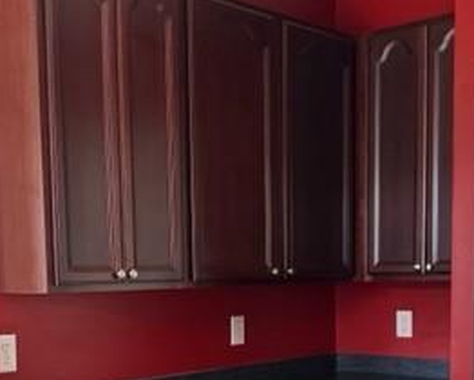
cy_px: 344
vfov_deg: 23.9
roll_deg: +0.7
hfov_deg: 30.5
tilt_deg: -6.2
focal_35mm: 62
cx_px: 224
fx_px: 870
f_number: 1.6
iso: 125
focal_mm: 5.1
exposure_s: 1/104
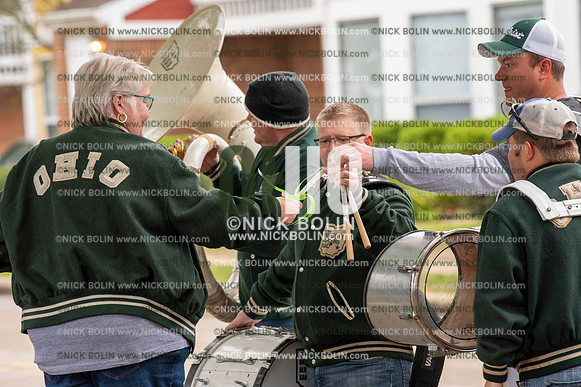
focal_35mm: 200
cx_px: 290
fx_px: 3228
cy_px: 194
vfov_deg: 6.9
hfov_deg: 10.3
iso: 900
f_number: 5.6
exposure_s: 1/125
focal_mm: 200
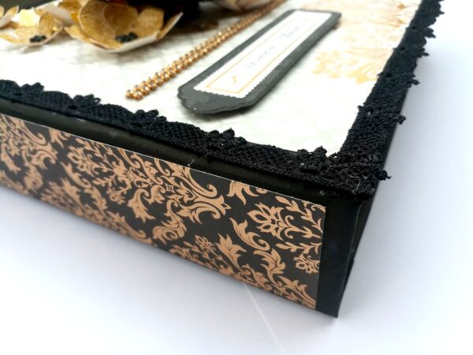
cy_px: 178
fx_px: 355
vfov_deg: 53.1
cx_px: 236
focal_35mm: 26
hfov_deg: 67.3
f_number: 2.2
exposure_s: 1/100
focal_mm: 3.83
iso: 64
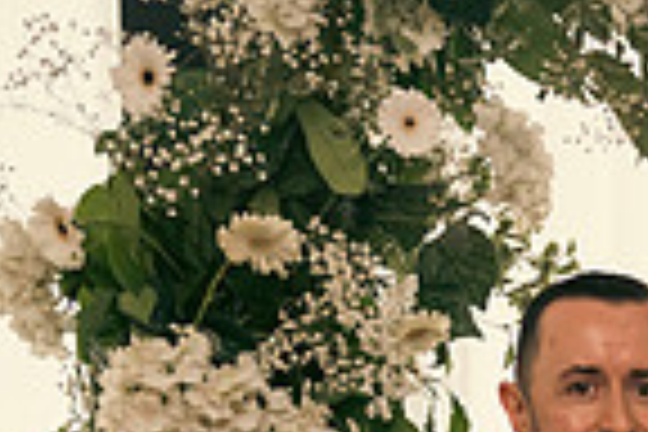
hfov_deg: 13.7
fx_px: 2538
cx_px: 968
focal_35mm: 141
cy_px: 758
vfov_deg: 9.3
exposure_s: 1/160
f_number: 3.5
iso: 640
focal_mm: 35
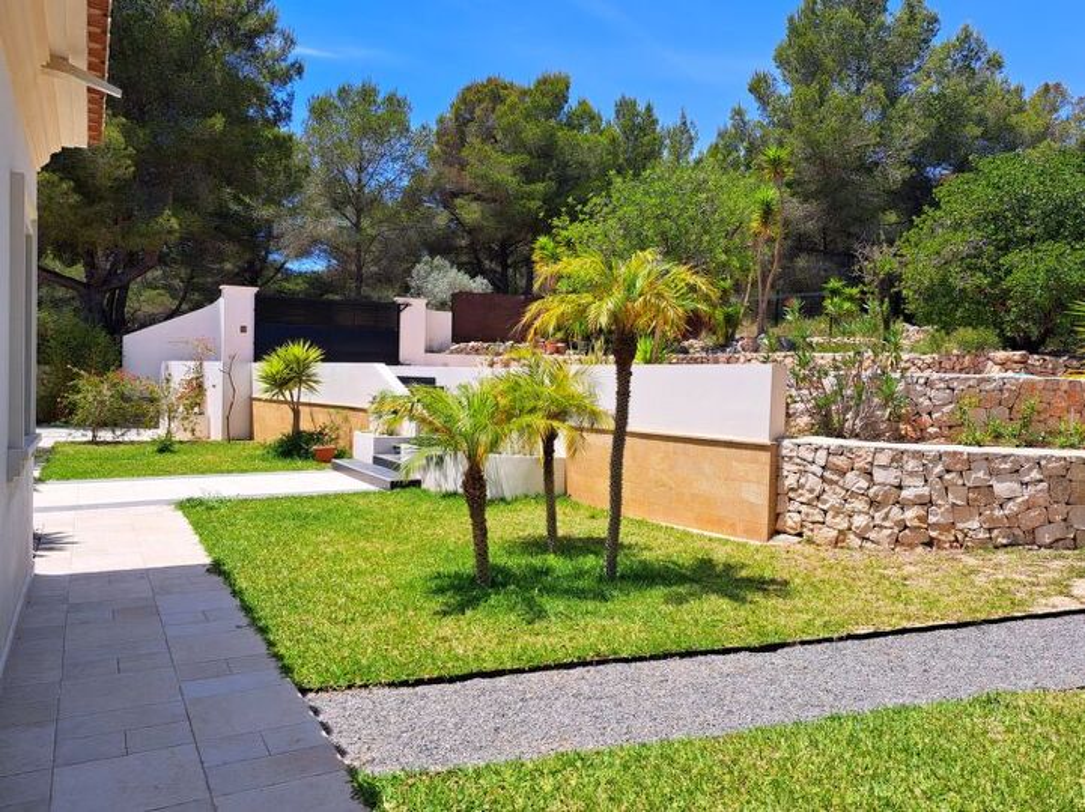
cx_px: 542
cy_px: 406
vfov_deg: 56.8
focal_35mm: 24
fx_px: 752
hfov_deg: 71.6
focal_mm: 5.23
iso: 50
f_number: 1.8
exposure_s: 1/1000
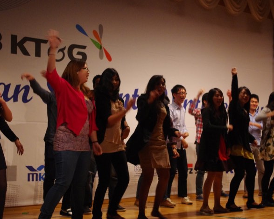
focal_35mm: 69
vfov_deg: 22.1
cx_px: 153
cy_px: 111
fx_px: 559
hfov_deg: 27.5
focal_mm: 40
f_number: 5
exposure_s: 1/80
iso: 3200
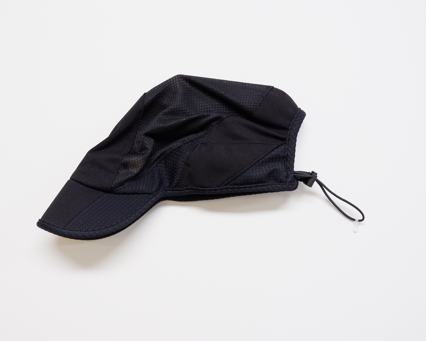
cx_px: 188
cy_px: 170
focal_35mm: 43
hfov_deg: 42.8
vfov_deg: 34.9
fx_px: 542
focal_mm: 25.6
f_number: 4.4
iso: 640
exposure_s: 1/38
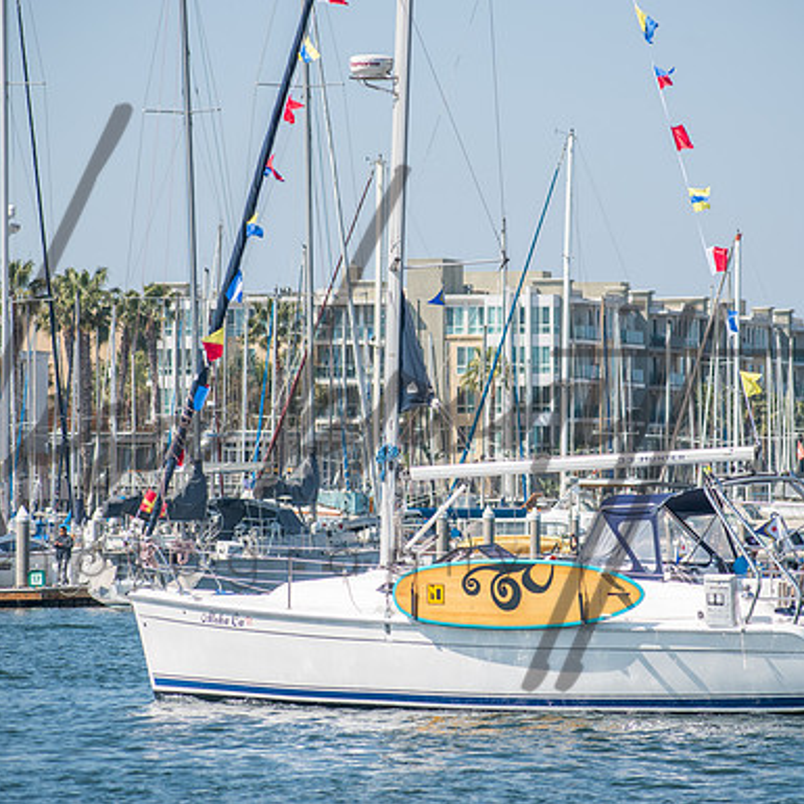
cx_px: 430
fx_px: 6569
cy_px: 402
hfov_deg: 7.0
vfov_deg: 7.0
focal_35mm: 250
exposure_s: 1/800
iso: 100
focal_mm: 130
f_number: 5.6
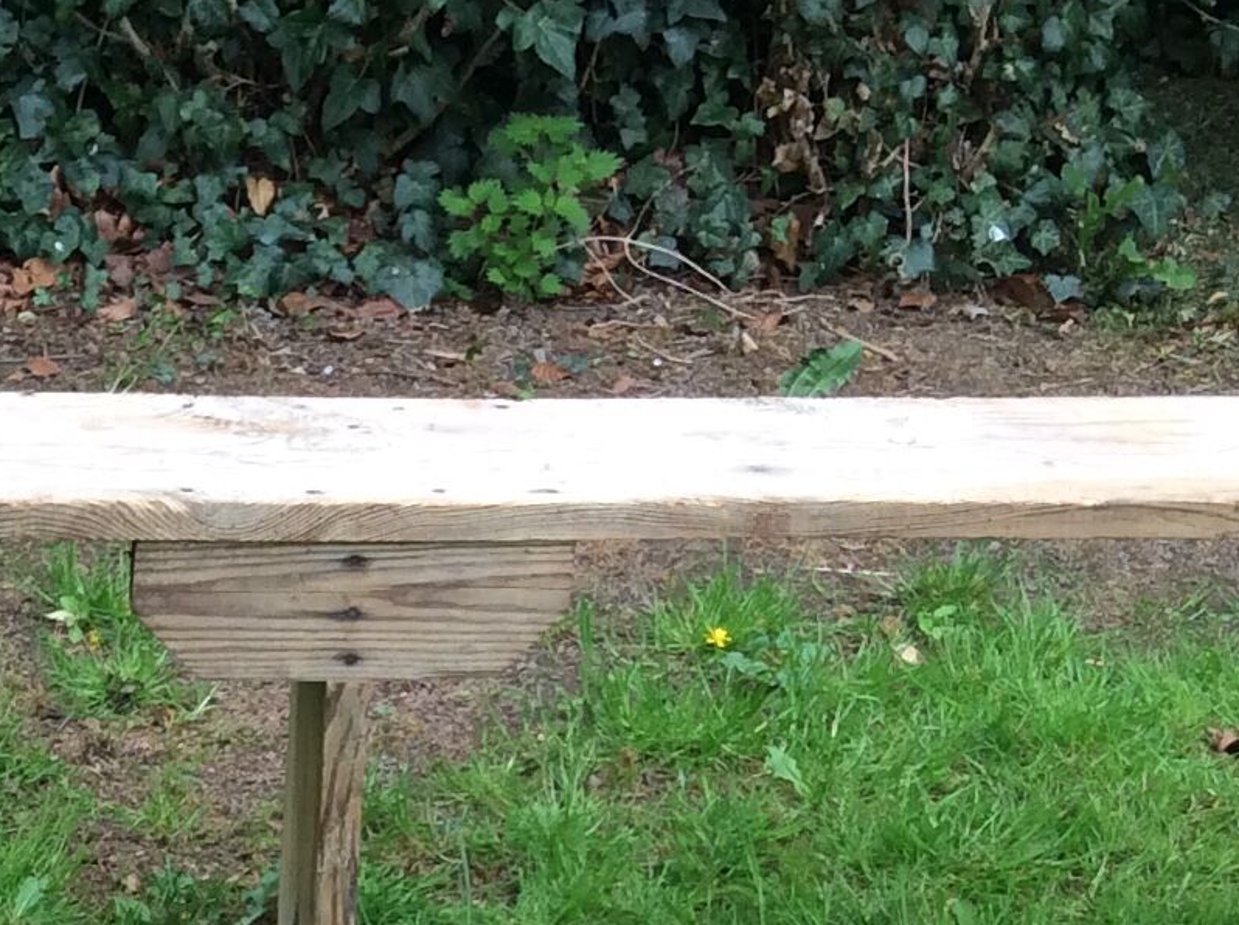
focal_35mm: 104
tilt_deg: -28.2
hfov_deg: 18.6
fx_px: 3717
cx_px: 140
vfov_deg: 13.8
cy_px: 1074
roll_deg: -2.1
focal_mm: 3.3
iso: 32
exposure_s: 1/184
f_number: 2.4
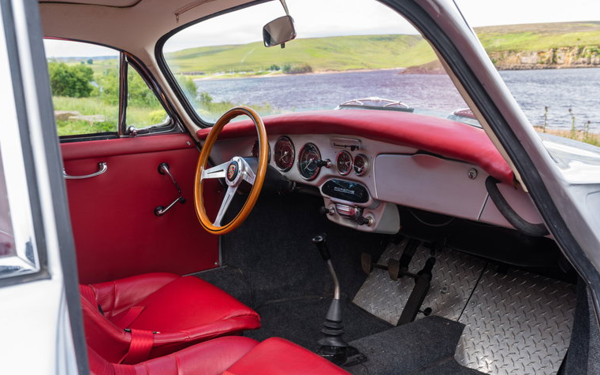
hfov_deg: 54.0
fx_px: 589
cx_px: 298
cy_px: 197
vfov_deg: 35.3
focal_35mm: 36
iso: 100
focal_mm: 35
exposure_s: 1/8
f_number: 9
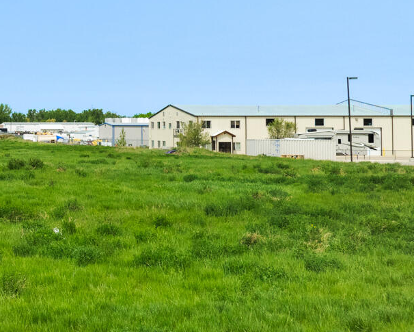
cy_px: 107
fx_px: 809
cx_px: -73
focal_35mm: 66
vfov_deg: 23.0
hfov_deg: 25.9
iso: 200
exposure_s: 1/400
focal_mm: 12.29
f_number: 6.3
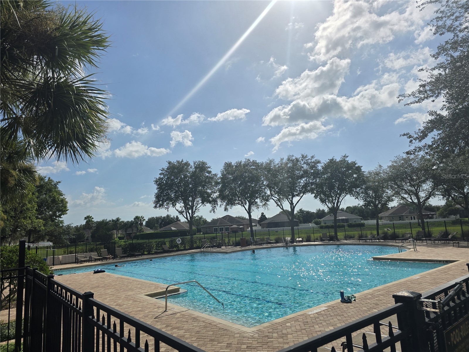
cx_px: 234
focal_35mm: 23
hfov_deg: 73.9
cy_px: 176
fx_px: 312
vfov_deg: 58.9
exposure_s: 1/3390
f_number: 1.7
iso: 12
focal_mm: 6.3
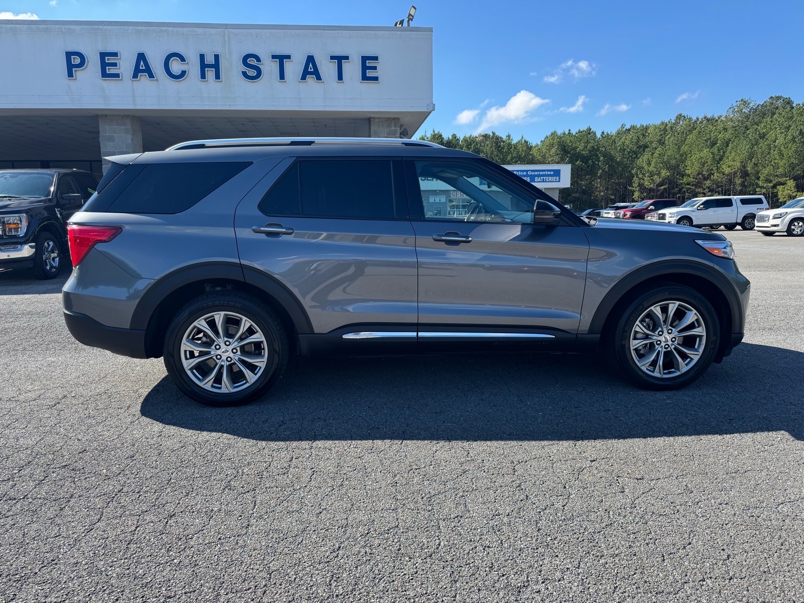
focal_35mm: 24
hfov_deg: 71.6
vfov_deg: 56.8
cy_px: 302
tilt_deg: -8.3
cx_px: 402
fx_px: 557
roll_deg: +1.2
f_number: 1.78
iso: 80
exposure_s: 1/1560
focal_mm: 6.76
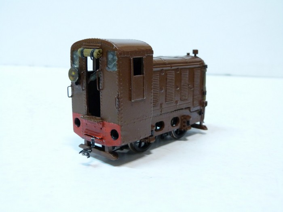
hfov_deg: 46.8
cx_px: 142
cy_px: 106
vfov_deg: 36.0
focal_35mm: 40
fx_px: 327
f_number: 3.1
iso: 400
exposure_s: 1/5
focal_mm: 7.1
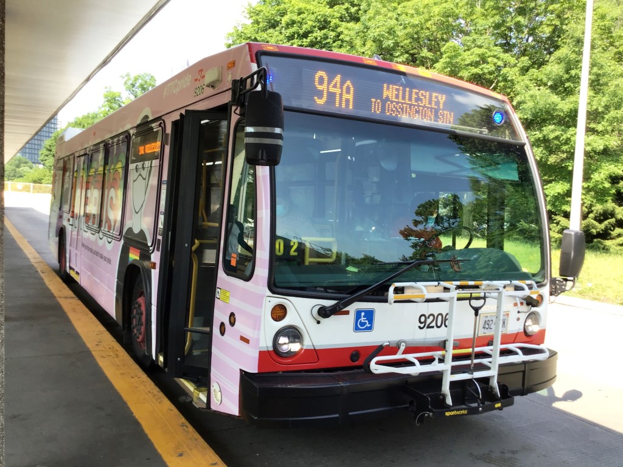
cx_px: 312
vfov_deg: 45.4
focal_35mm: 31
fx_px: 558
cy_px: 234
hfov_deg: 58.4
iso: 25
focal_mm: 3.3
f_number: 2.4
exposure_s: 1/190
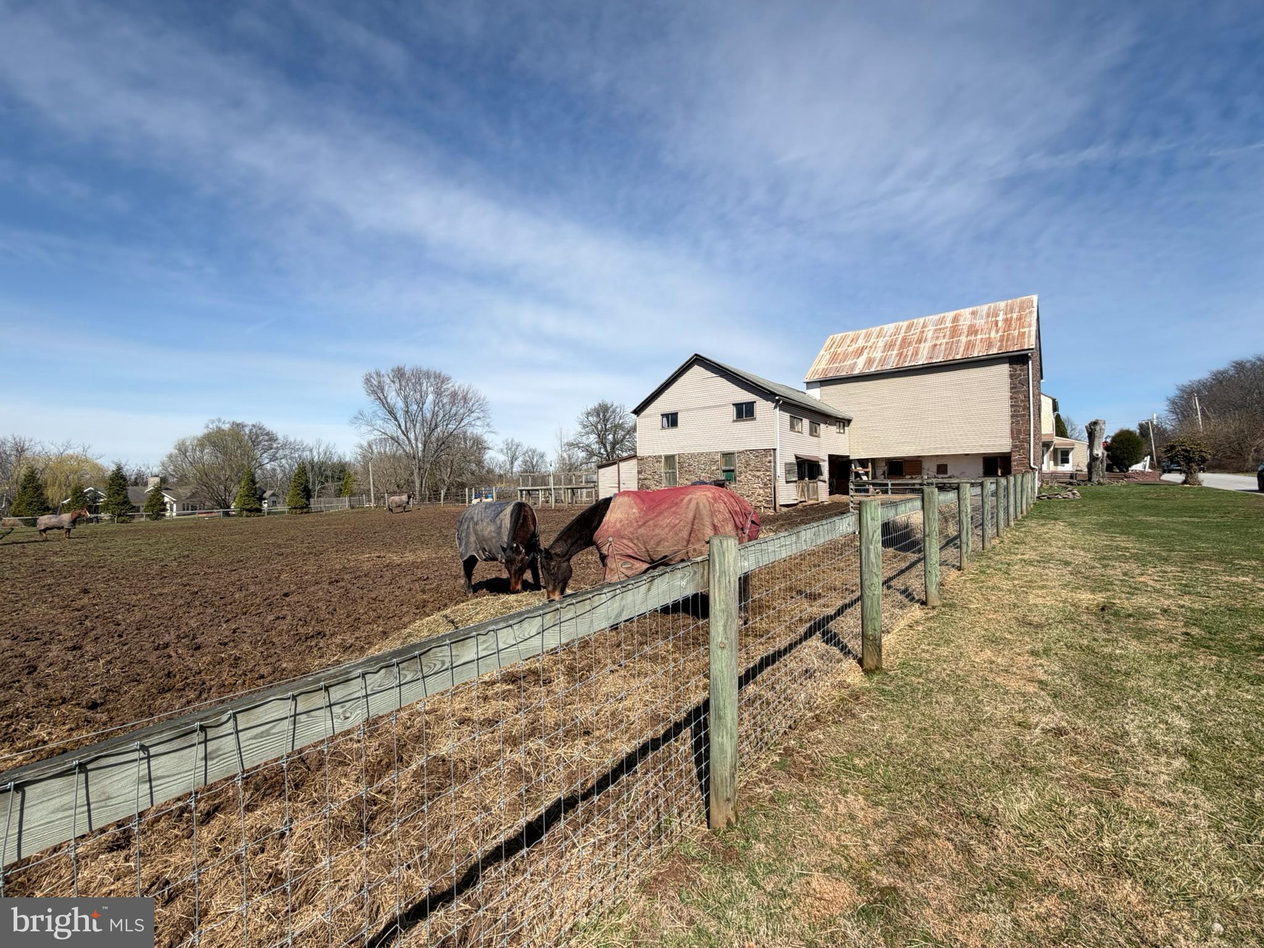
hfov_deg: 102.1
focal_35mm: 14
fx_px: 511
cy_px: 474
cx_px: 632
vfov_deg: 85.7
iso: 20
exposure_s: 1/770
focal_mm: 2.22
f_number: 2.2
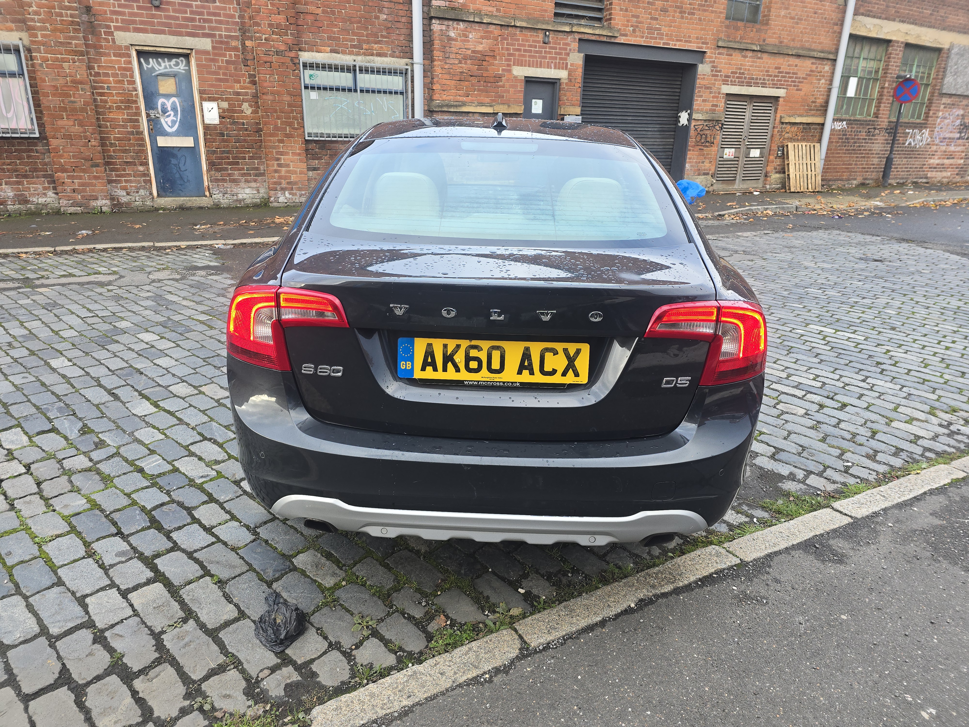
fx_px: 644
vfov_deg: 58.9
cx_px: 484
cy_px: 364
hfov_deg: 73.9
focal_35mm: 23
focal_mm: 6.3
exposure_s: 1/180
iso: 80
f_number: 1.7
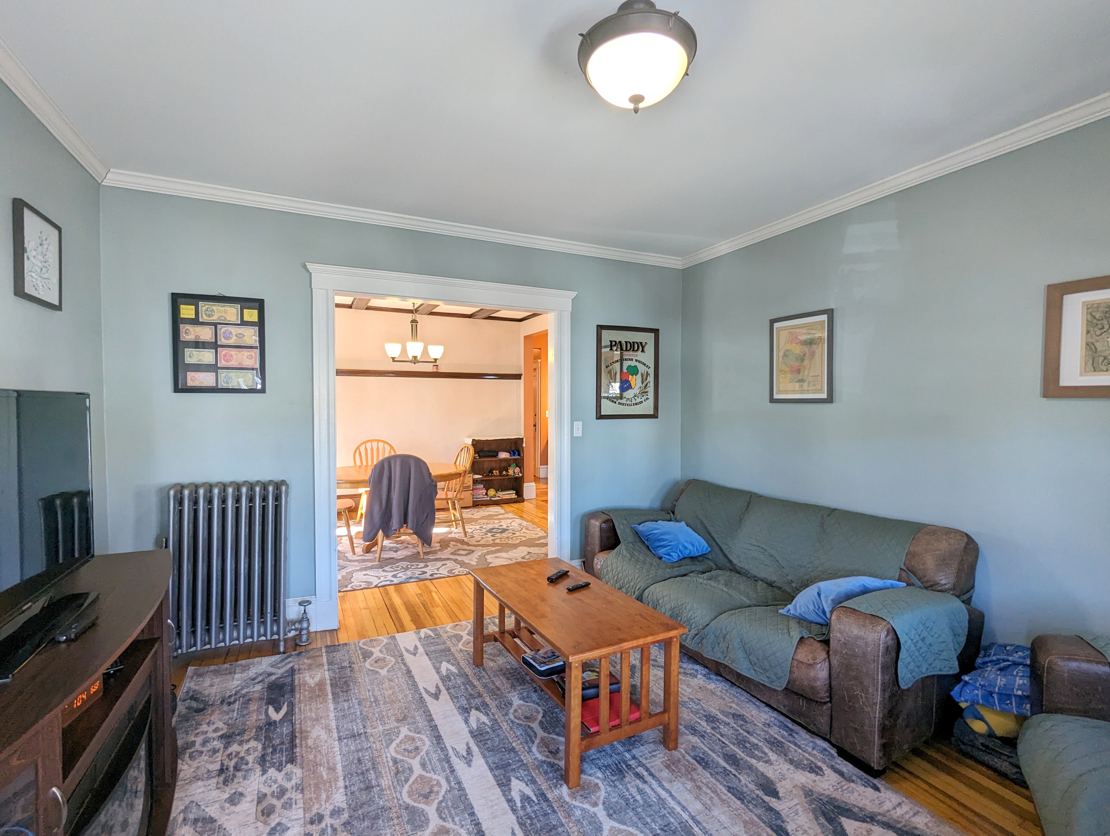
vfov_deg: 78.2
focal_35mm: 16
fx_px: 514
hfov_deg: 94.4
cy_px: 418
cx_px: 555
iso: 104
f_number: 2.2
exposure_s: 1/40
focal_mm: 2.35
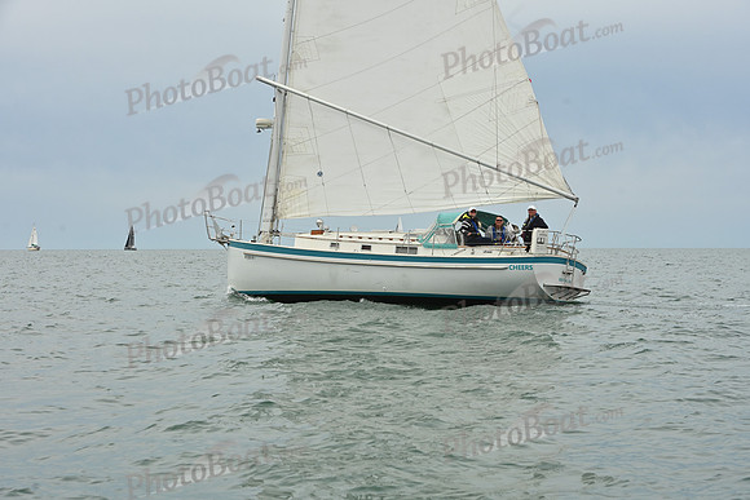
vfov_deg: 19.5
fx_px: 1459
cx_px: 375
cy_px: 250
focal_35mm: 70
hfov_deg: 28.8
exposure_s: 1/1250
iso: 320
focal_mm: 70
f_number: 10
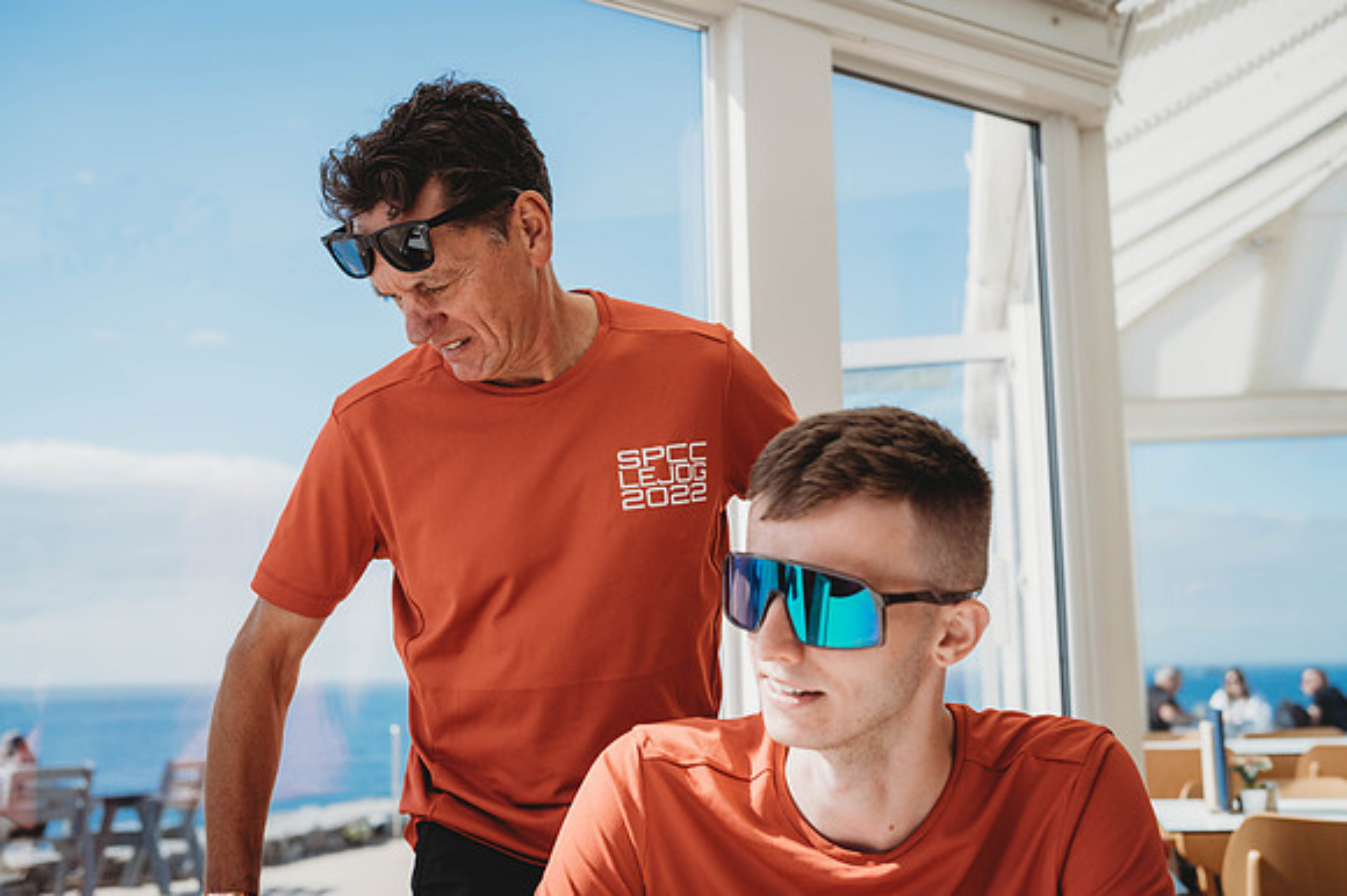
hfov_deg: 48.5
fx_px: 1496
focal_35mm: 40
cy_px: 448
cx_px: 674
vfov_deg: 33.4
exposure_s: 1/1000
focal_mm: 40
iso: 100
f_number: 4
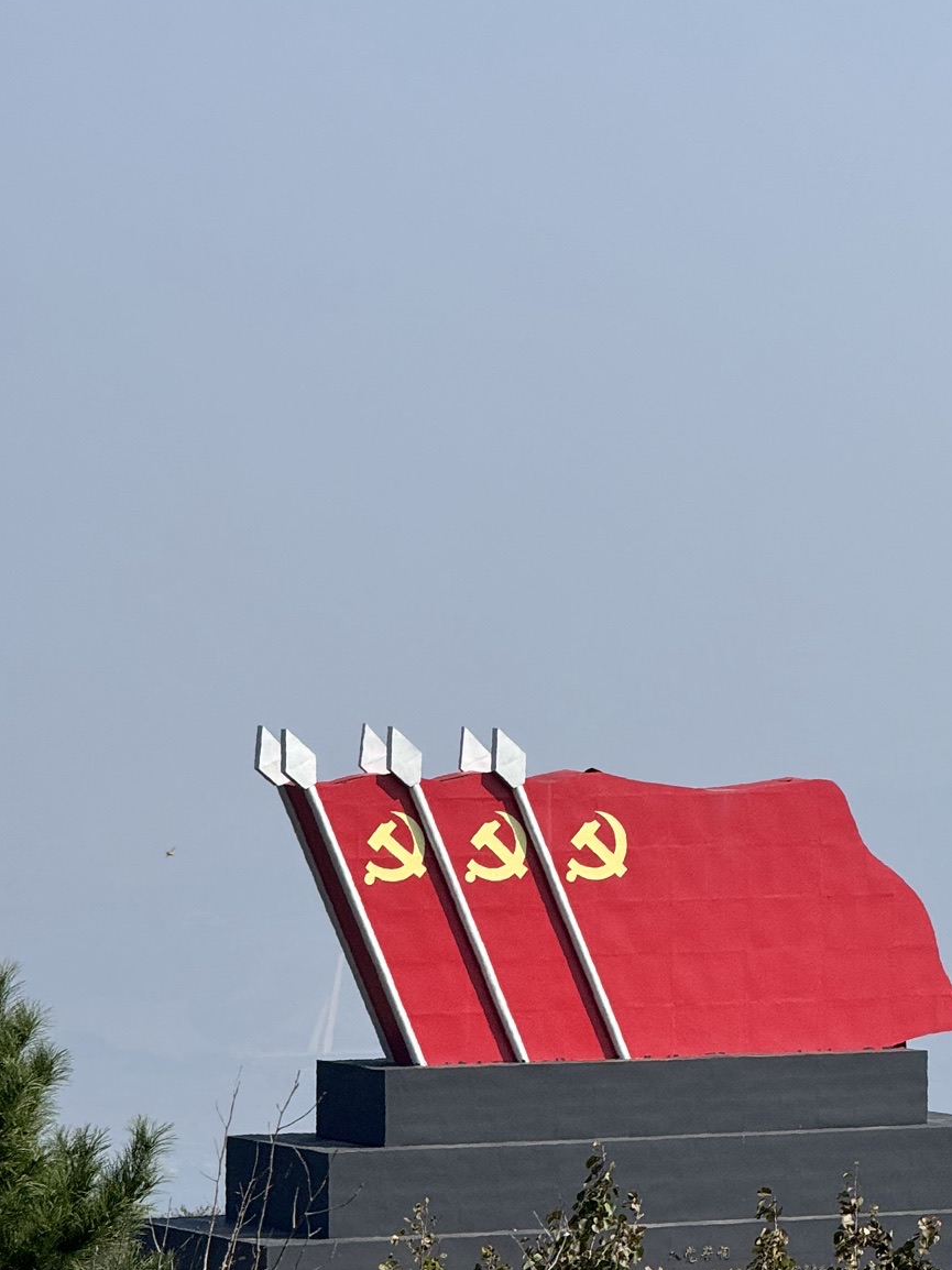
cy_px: 964
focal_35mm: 208
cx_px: 719
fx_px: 7630
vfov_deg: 9.5
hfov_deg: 7.1
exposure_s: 1/1422
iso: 50
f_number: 2.8
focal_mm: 15.66
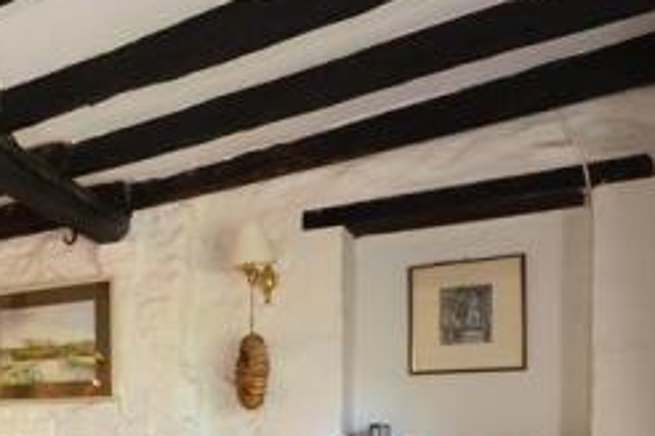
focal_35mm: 40
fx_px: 728
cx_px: -120
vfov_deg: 31.4
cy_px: 416
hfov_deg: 37.4
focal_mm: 10
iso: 250
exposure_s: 2
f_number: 13
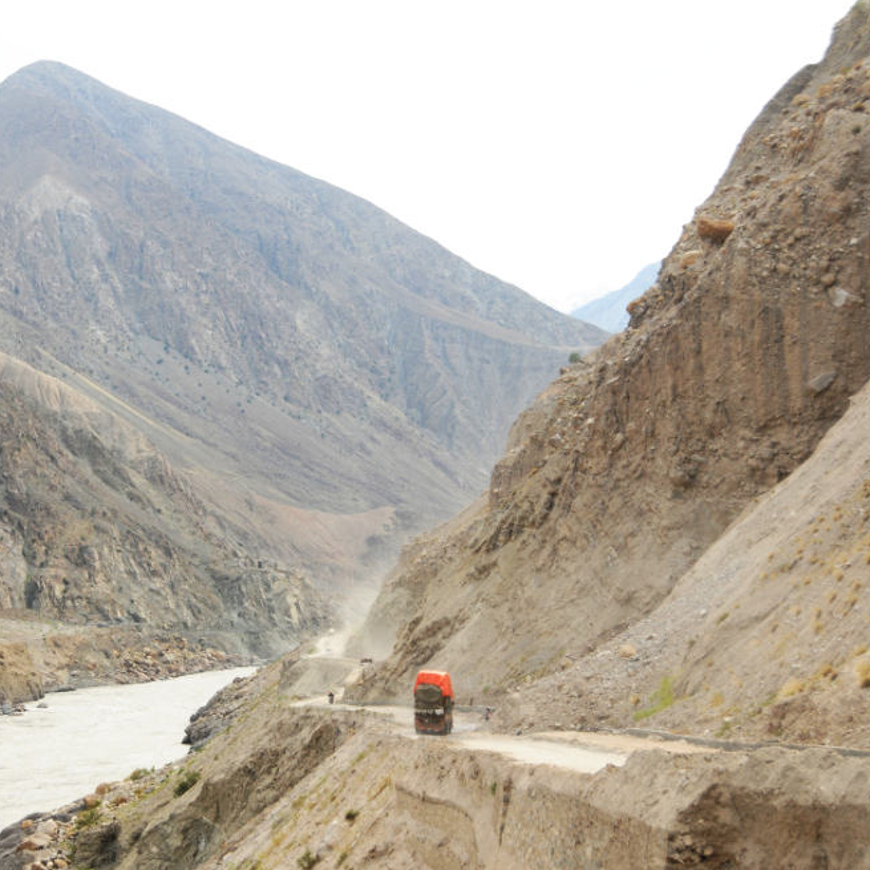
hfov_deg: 24.4
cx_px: 242
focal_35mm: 70
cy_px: 433
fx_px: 1990
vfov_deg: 24.7
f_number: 7.1
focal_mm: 36
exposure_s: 1/250
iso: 200
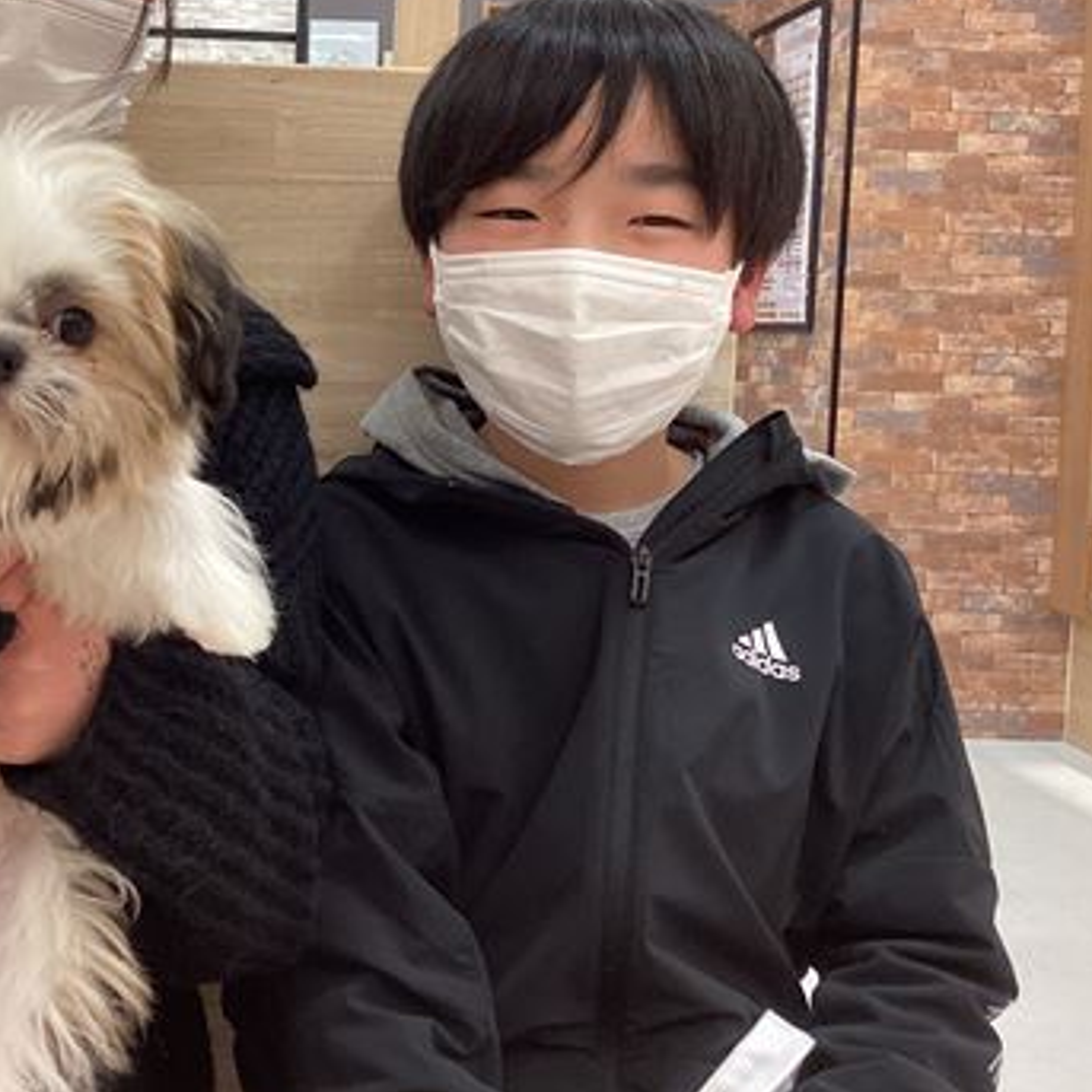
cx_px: 232
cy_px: 414
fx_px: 1713
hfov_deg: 34.4
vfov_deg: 35.2
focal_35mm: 48
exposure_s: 1/60
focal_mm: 3.3
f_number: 2.4
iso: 100
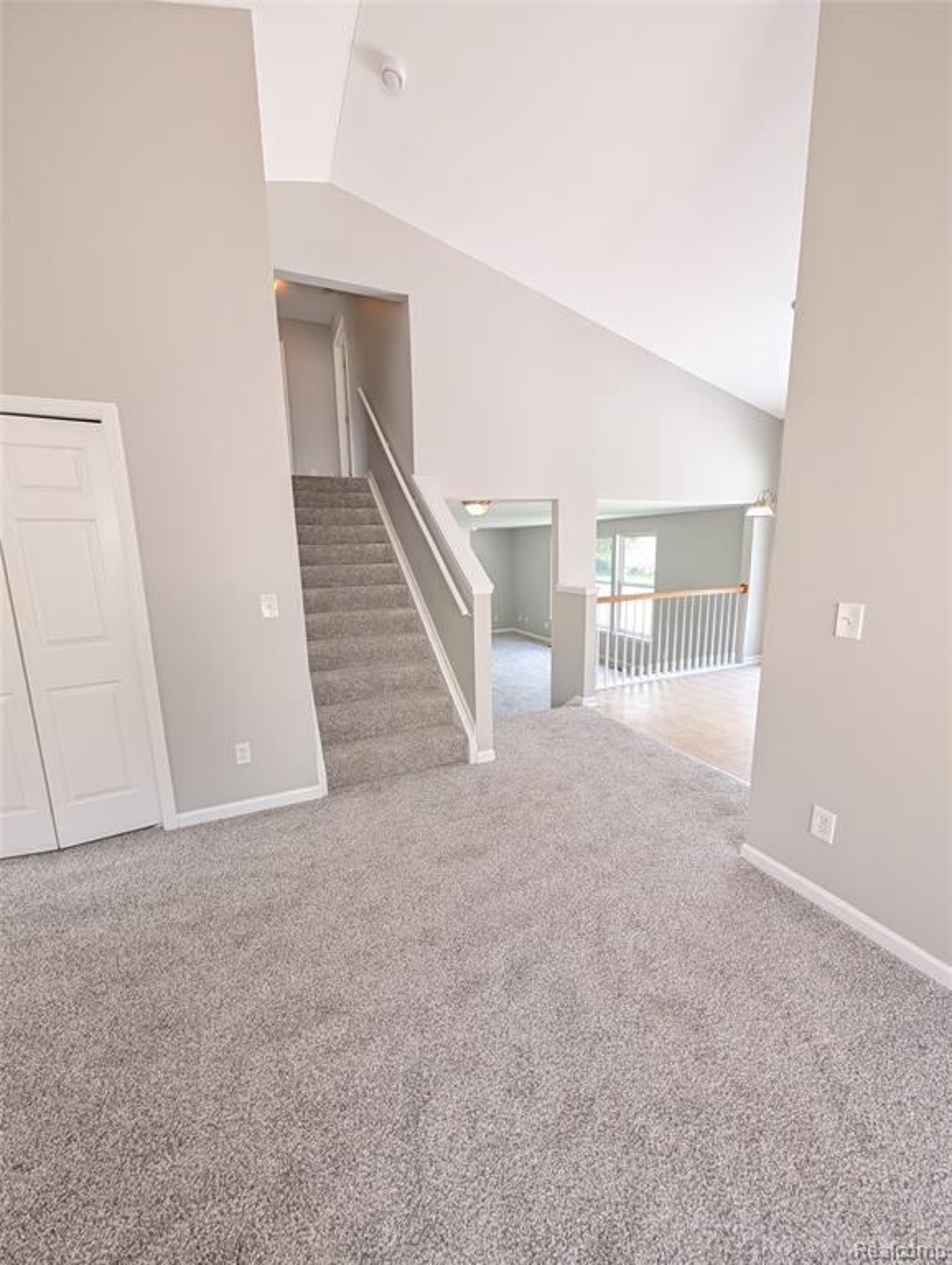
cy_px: 632
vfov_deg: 110.5
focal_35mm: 12
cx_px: 476
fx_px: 439
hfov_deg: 94.6
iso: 104
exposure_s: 1/120
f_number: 1.7
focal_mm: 2.02
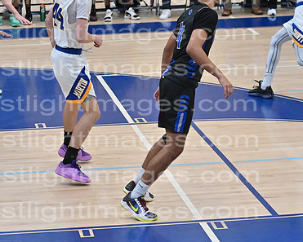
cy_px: 88
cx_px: 74
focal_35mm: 176
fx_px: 1579
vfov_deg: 8.8
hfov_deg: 10.9
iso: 4500
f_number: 4
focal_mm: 80
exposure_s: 1/800
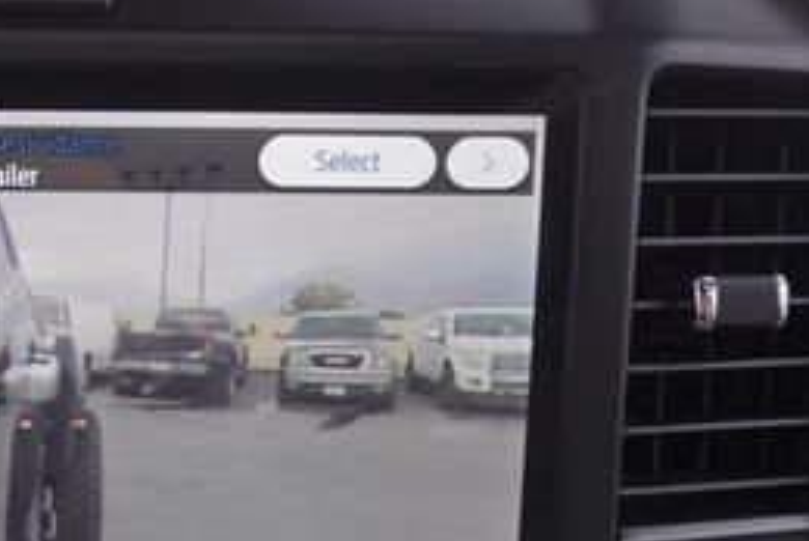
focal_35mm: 59
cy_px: 463
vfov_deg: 22.6
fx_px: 1327
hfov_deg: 30.5
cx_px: -68
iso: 100
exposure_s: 1/80
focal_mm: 16
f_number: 4.5
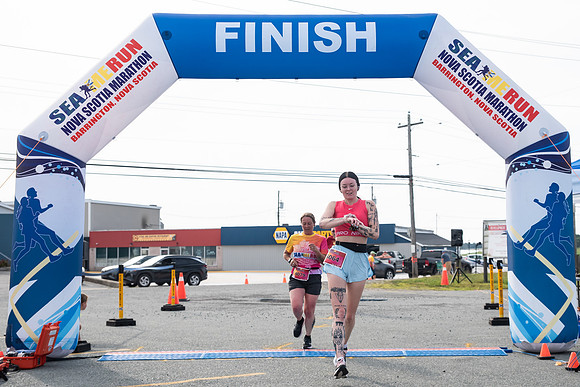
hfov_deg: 33.3
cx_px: 341
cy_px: 191
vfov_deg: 22.6
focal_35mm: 60
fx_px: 968
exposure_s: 1/2500
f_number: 4
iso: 800
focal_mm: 48
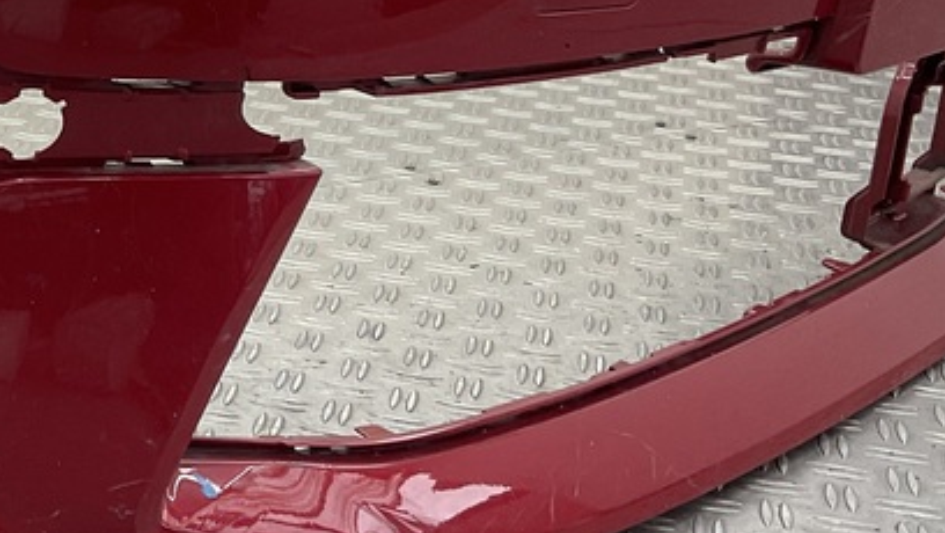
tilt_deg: -17.8
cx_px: -104
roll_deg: -2.5
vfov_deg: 15.4
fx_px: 1956
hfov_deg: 25.2
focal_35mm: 78
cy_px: 72
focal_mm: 3
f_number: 1.8
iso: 40
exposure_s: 1/120
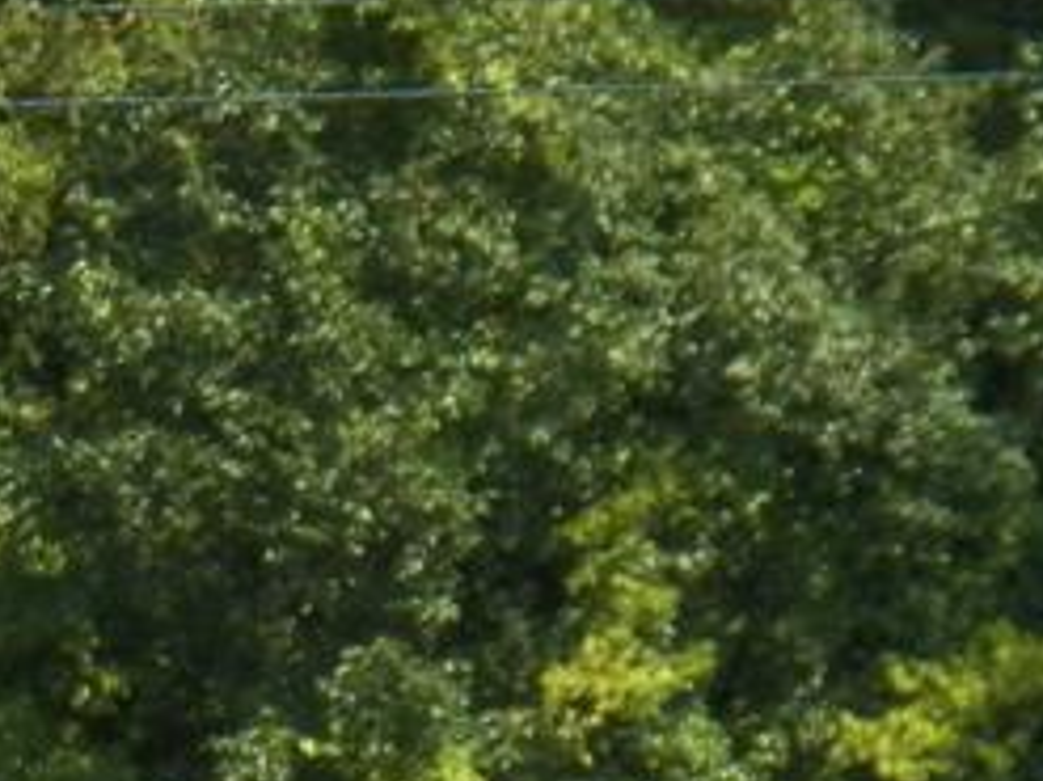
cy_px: 1448
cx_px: -355
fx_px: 17588
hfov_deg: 3.4
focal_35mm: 584
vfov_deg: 2.5
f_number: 4
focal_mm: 25.4
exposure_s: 1/800
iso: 125
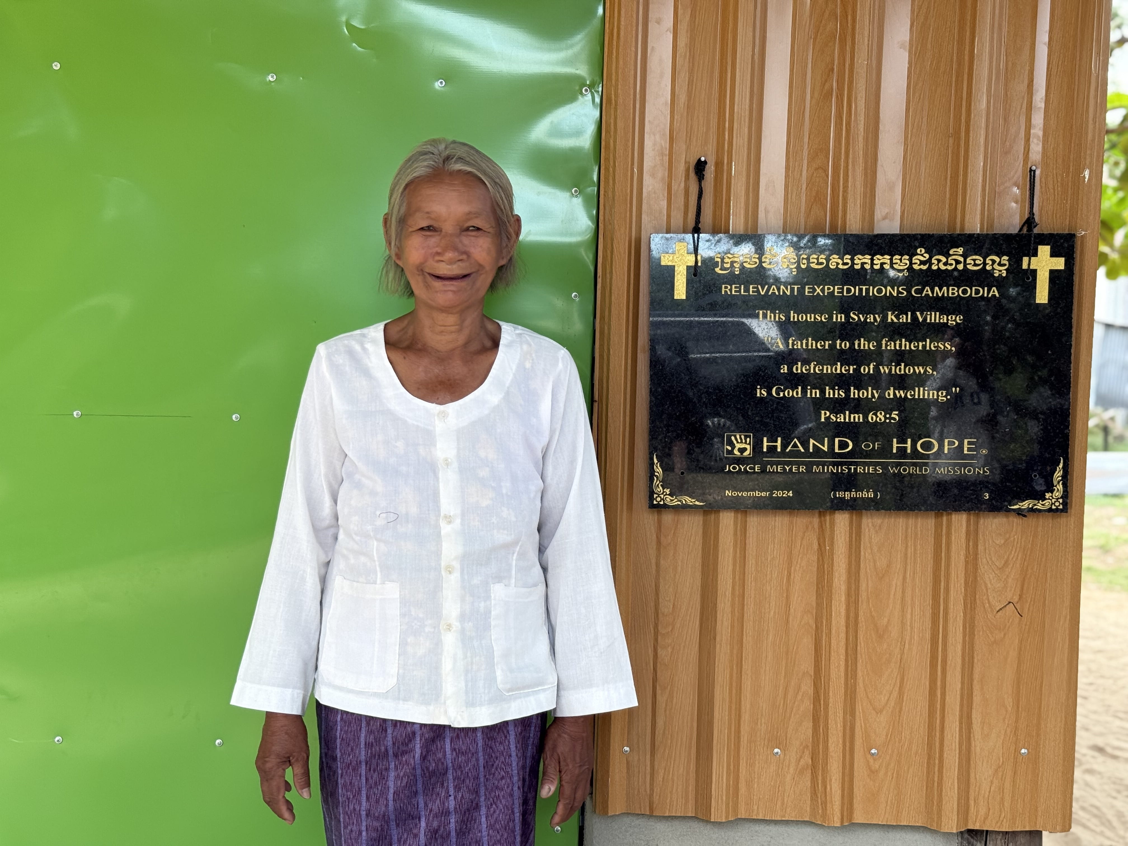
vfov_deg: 30.3
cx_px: 564
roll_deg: -1.9
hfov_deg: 39.7
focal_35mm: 48
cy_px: 423
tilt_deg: -4.9
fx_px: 1564
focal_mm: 6.76
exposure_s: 1/175
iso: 200
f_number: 1.78
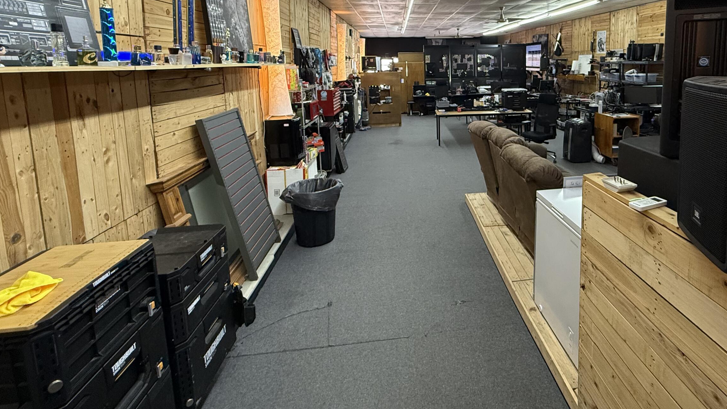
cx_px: 453
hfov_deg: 85.0
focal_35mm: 20
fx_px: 386
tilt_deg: -5.9
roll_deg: +0.8
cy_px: 105
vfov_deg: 53.5
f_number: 2.2
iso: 400
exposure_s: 1/120
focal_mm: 2.22
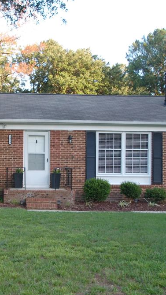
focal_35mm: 48
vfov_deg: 42.9
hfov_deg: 24.5
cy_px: 148
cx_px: 34
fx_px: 376
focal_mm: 20
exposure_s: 1/160
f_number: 4.5
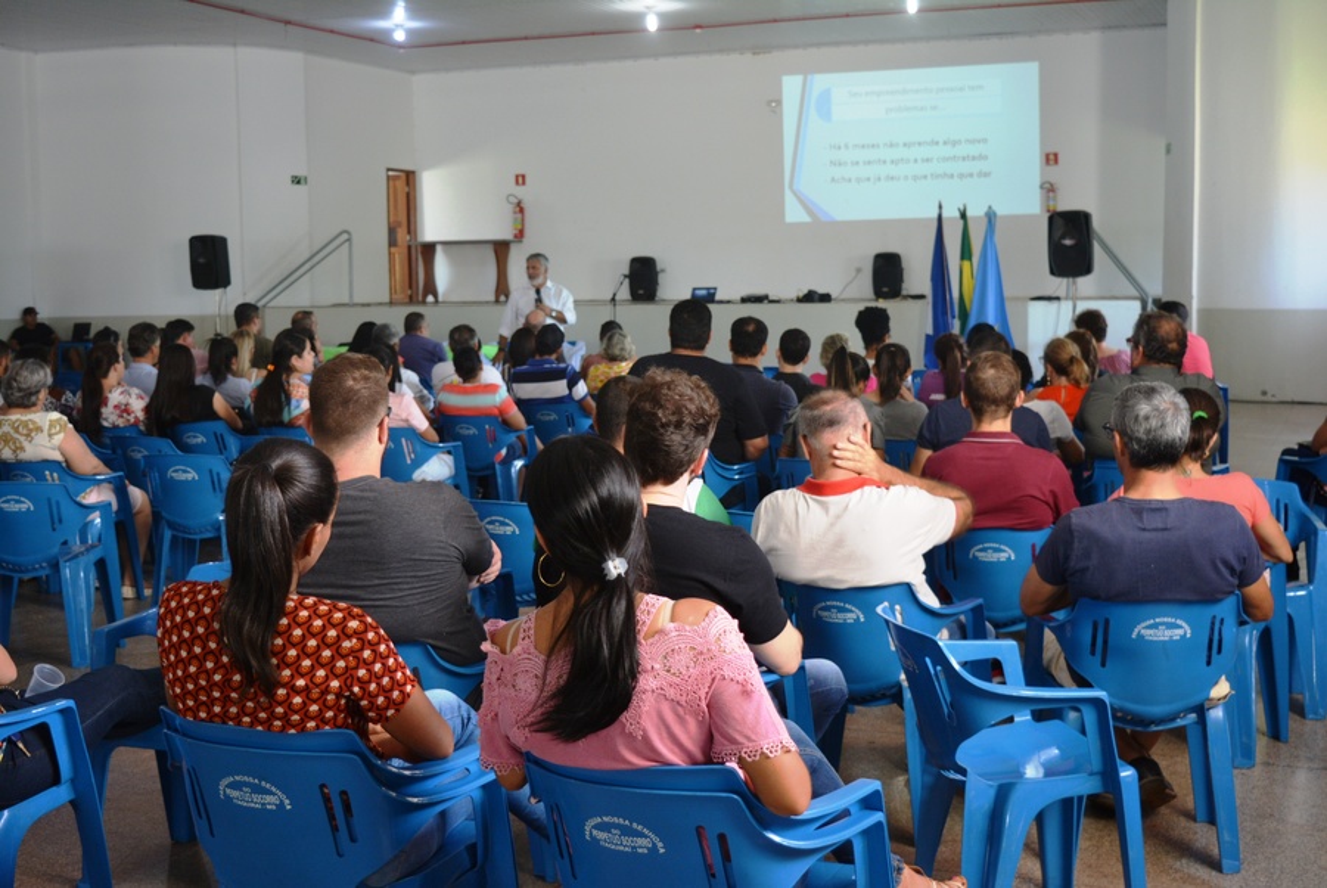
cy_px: 444
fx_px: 1716
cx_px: 664
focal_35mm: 46
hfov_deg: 42.3
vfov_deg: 29.0
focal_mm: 31
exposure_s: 1/60
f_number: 4.2
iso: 500
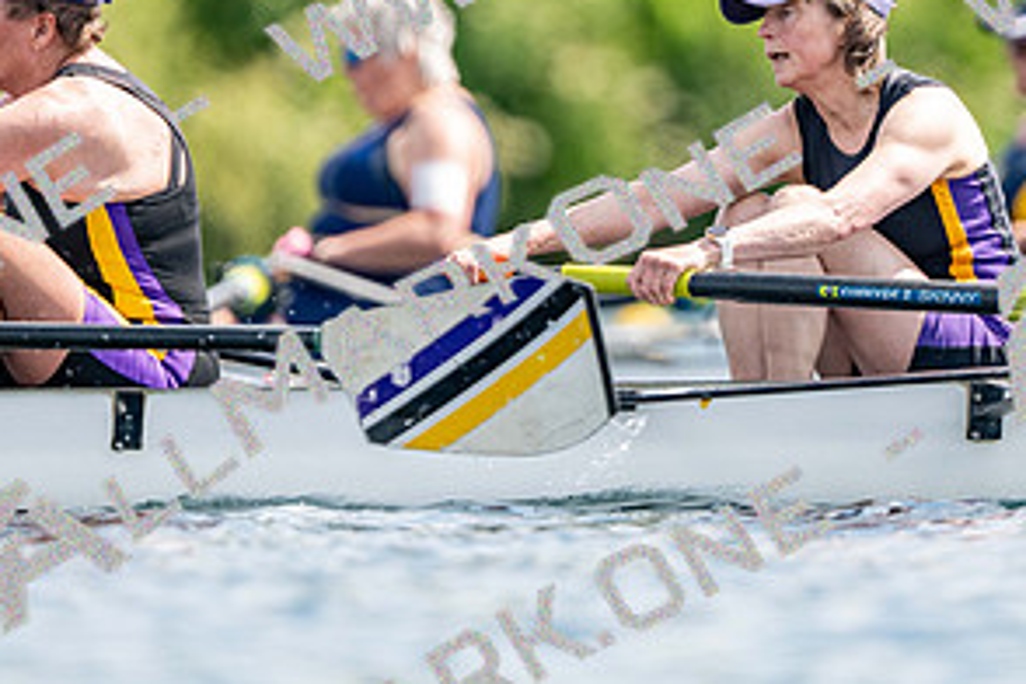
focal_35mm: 1185
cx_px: 698
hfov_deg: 1.7
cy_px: 92
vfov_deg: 1.2
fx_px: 33770
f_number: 4
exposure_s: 1/2500
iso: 500
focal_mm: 600
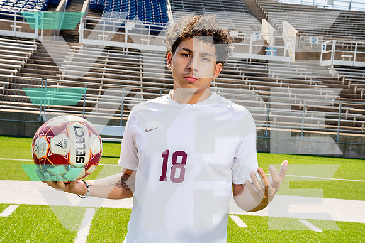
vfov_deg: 25.1
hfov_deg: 36.9
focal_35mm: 54
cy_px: 122
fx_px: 548
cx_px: 182
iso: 320
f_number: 11
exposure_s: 1/250
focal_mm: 54
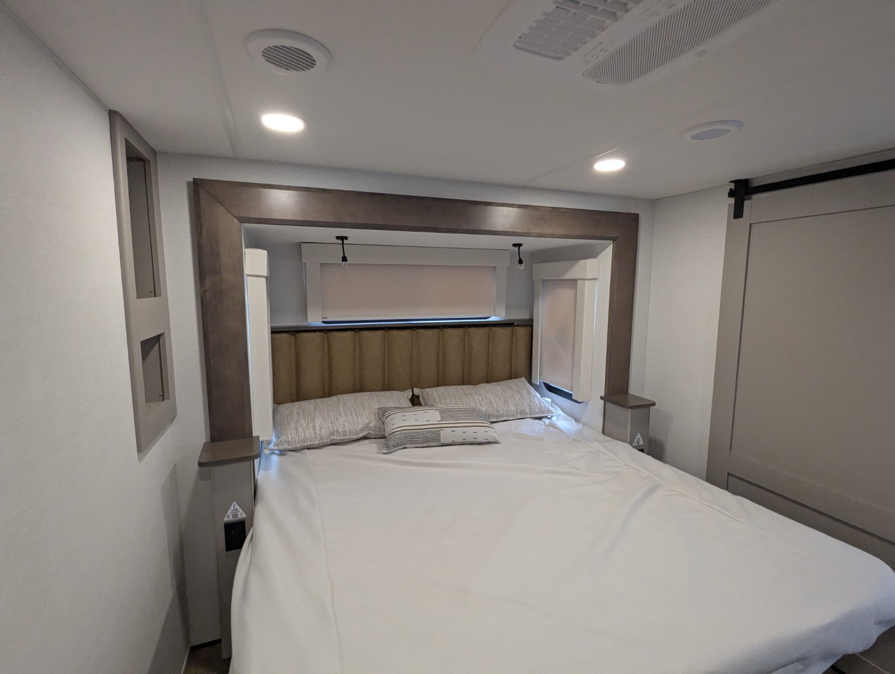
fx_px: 414
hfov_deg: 94.4
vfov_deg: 78.2
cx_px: 448
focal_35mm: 16
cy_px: 337
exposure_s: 1/163
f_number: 2.2
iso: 702
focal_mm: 2.35
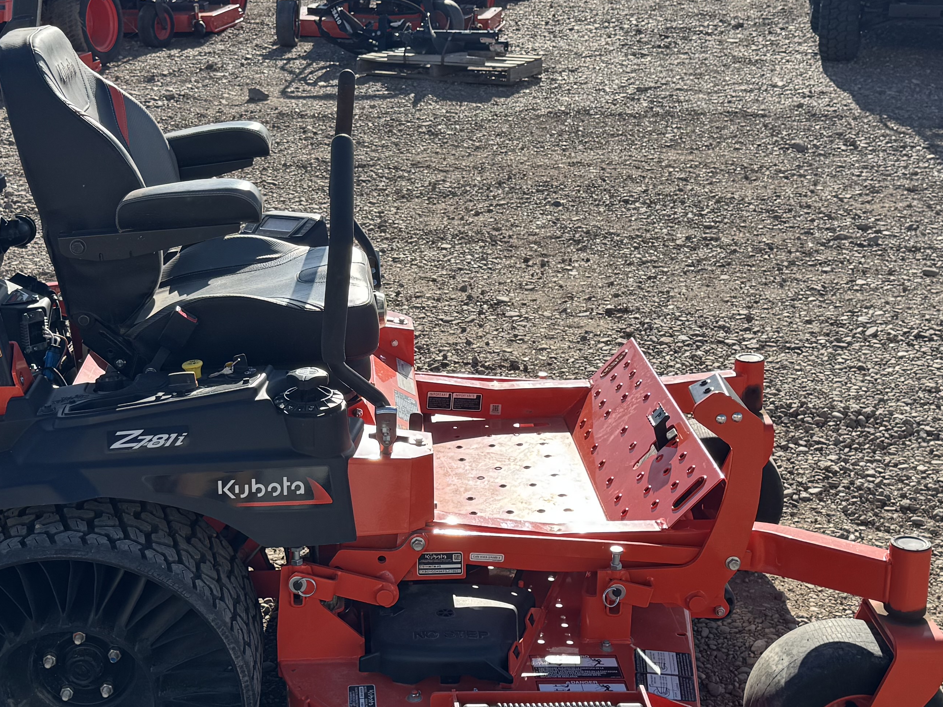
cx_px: 373
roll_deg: +1.8
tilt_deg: -21.0
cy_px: 346
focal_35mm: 53
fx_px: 1444
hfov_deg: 36.0
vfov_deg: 27.5
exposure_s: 1/2833
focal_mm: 6.76
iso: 80
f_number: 1.78
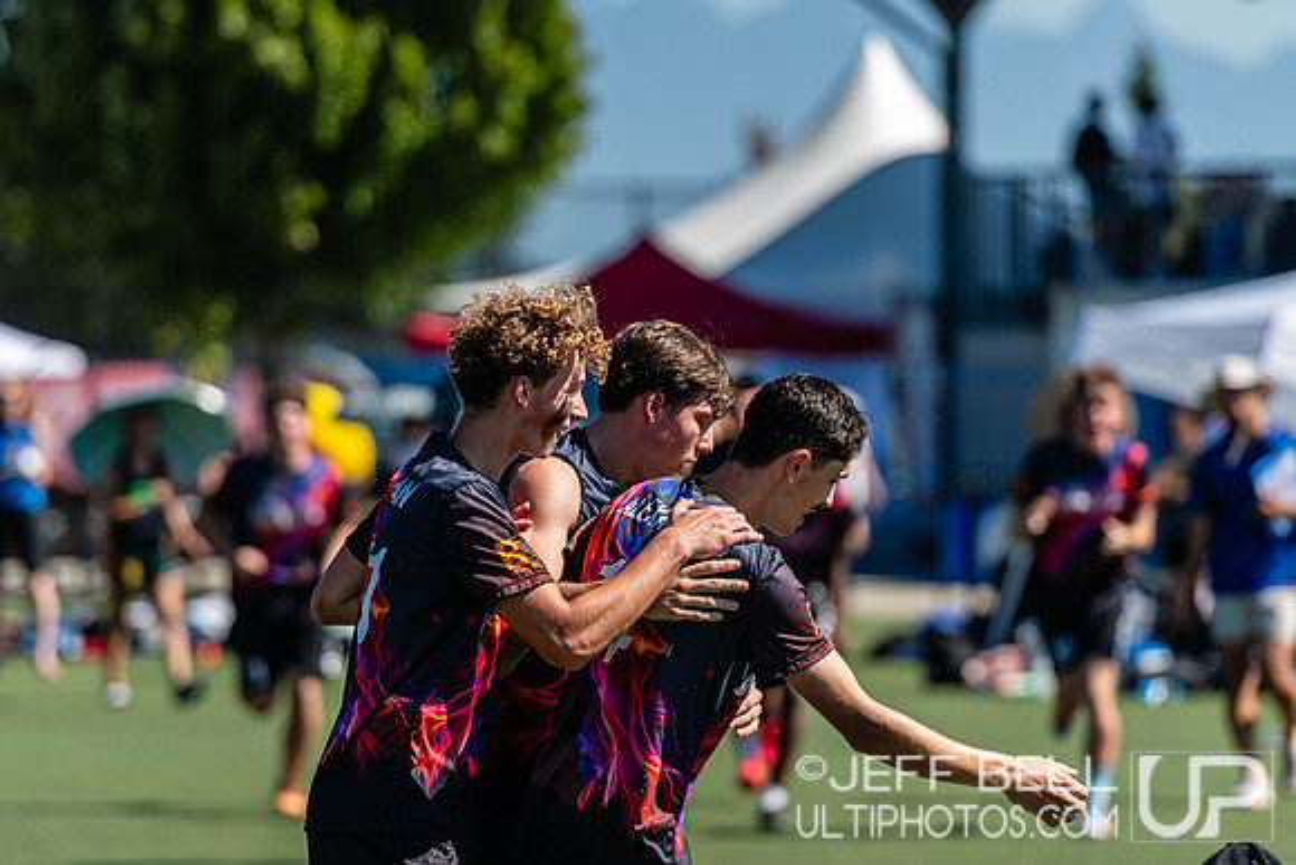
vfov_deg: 4.6
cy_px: 432
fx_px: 10802
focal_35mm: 300
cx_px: 648
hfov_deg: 6.9
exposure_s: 1/2000
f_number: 3.2
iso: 100
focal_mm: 200
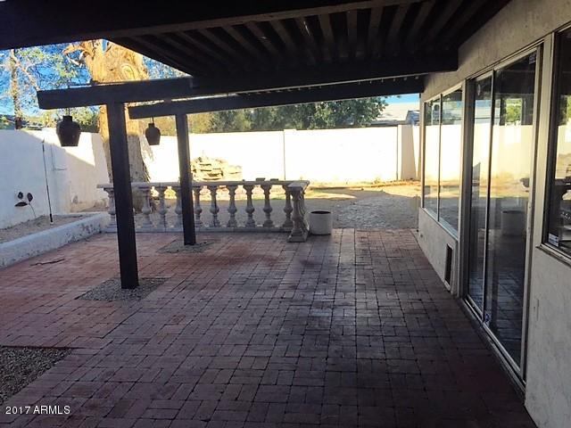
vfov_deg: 48.2
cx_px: 286
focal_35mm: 29
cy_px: 214
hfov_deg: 61.7
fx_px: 478
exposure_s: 1/1236
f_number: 2.2
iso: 32
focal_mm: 4.15
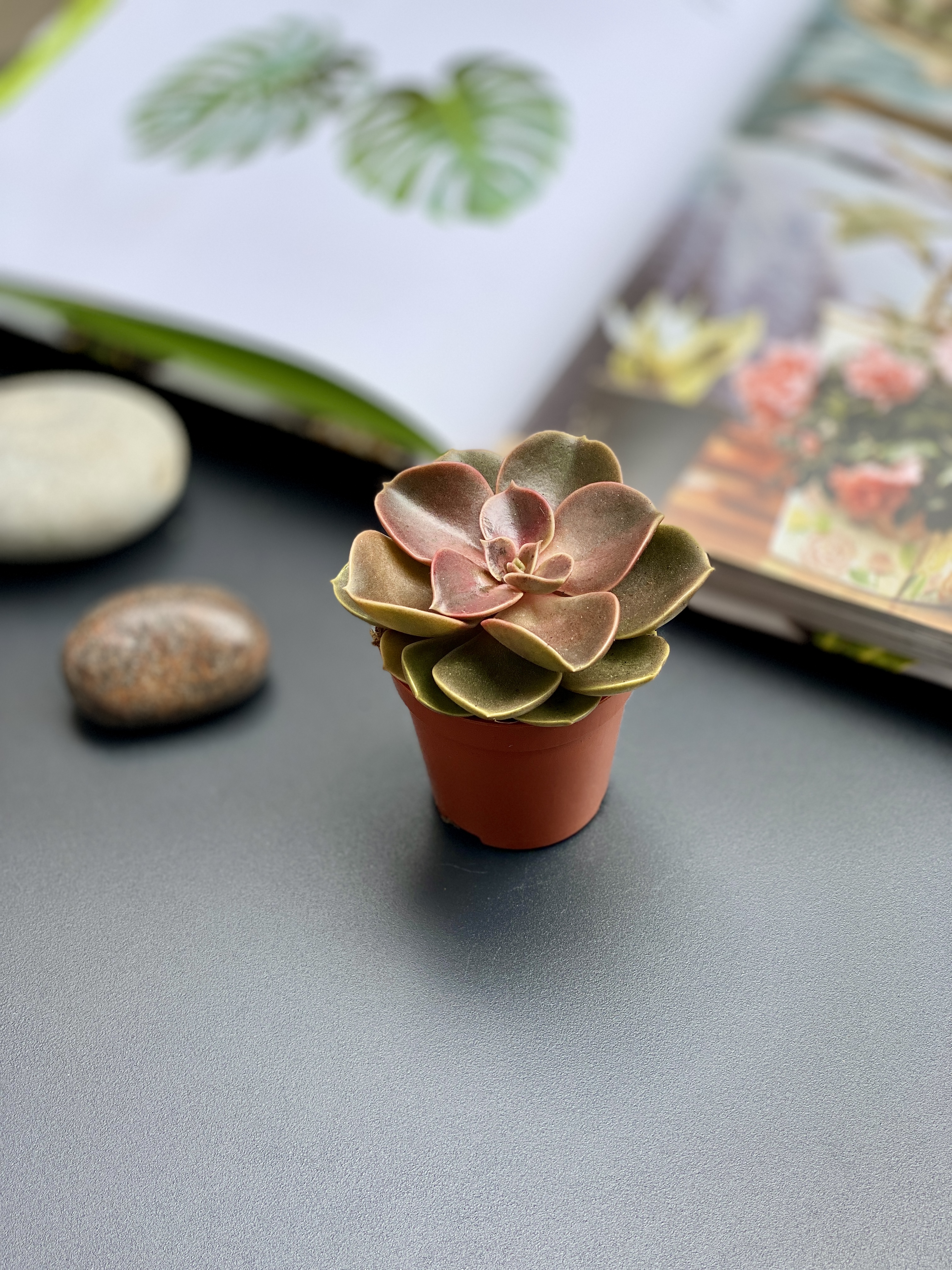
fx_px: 1907
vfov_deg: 36.8
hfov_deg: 28.0
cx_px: 476
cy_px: 635
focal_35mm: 52
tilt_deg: -46.8
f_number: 2
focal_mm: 6
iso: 20
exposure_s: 1/510
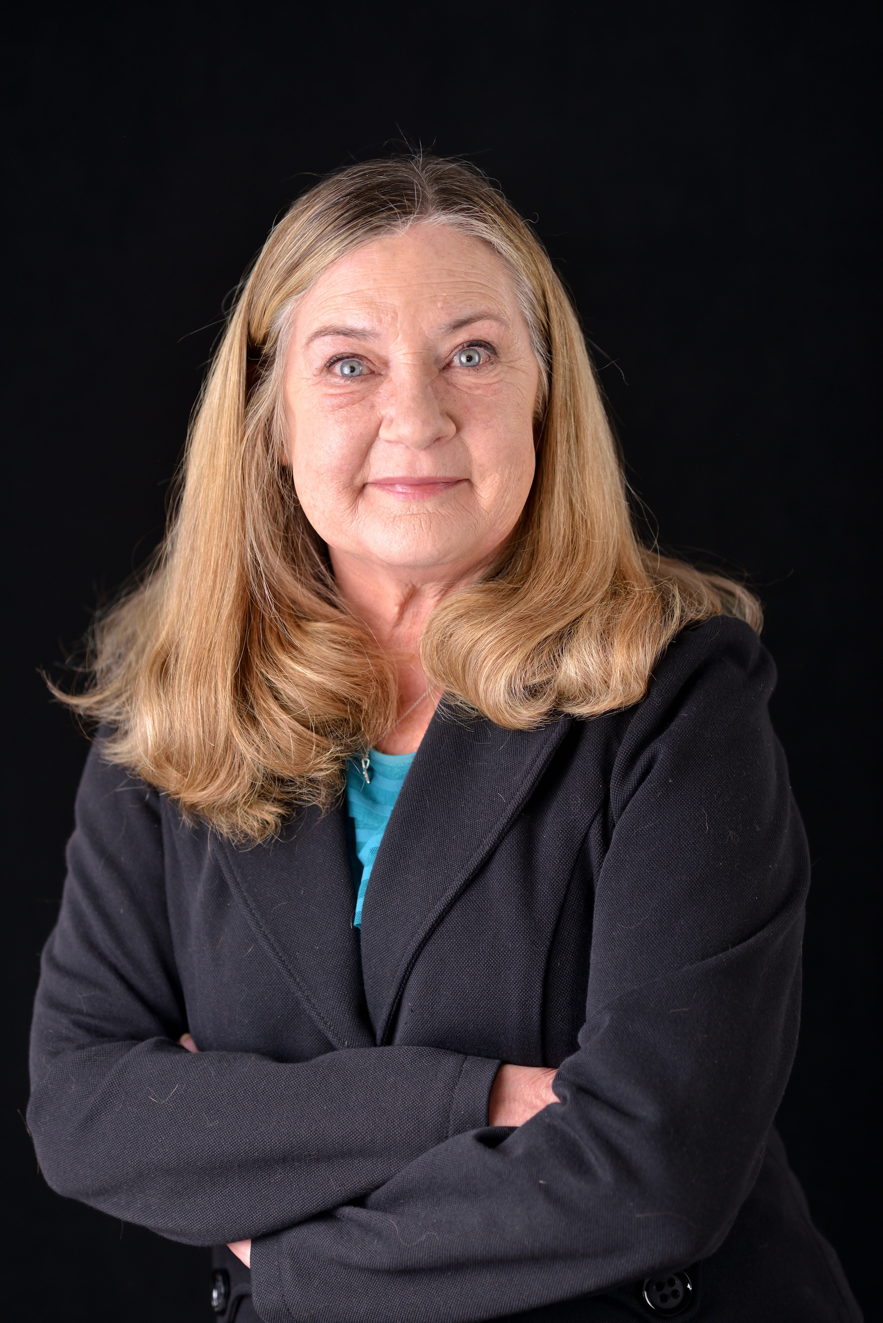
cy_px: 662
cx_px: 442
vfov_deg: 23.9
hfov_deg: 16.1
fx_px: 3125
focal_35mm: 85
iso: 400
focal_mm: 85
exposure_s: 1/250
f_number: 2.8
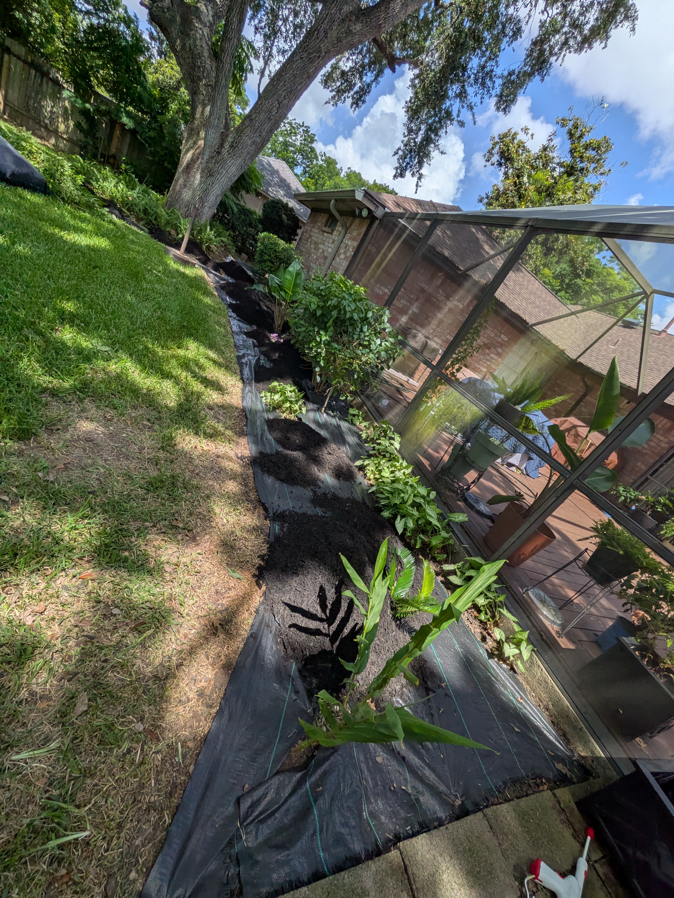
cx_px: 337
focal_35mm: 14
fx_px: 363
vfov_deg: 102.1
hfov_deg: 85.7
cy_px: 449
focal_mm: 1.85
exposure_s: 1/1965
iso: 54
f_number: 2.2
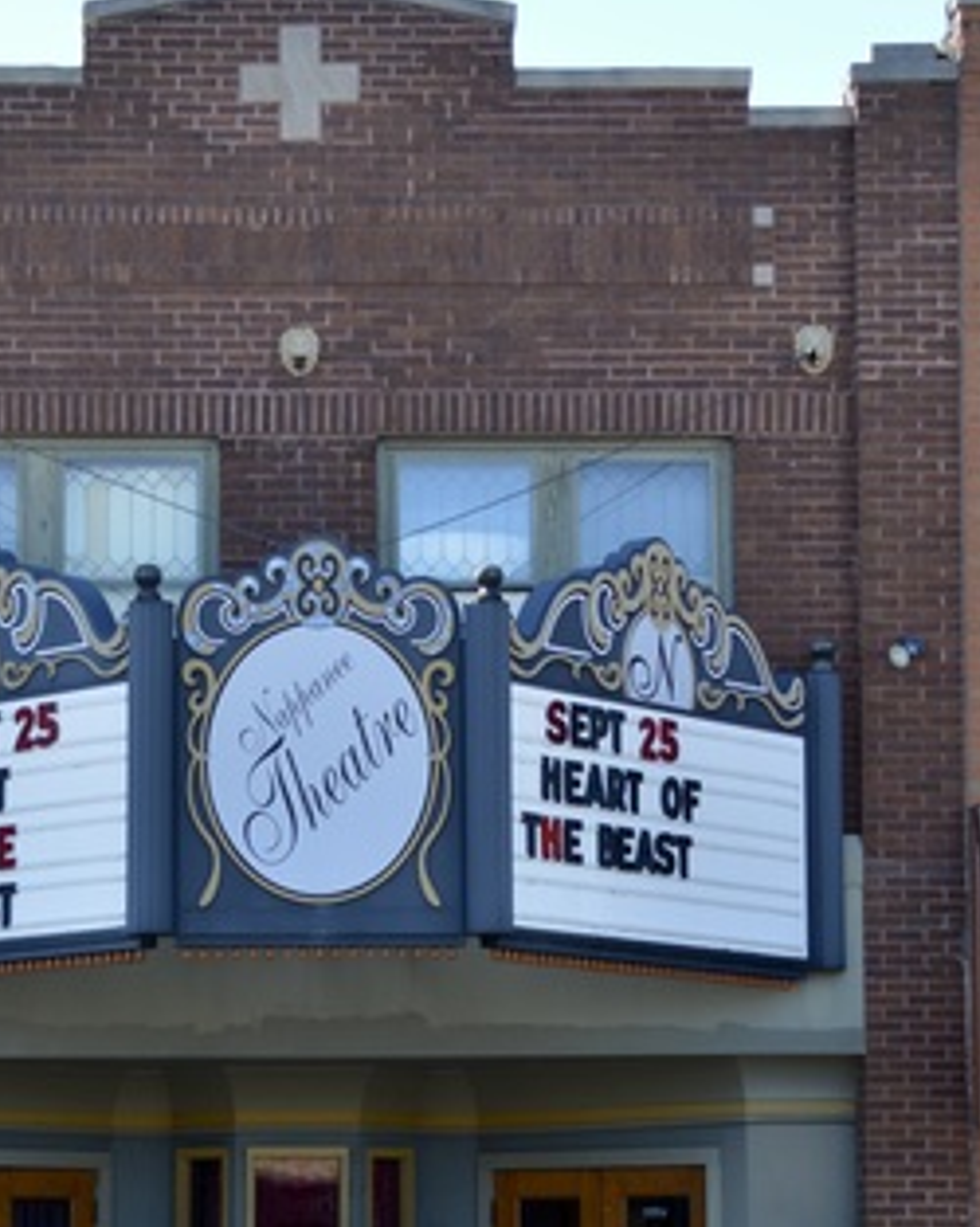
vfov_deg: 16.7
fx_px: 4173
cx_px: 316
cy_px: 804
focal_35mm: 115
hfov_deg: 13.4
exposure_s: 1/160
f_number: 5.6
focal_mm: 40
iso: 100
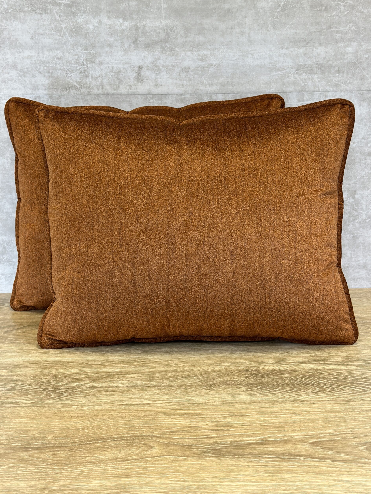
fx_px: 700
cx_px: 185
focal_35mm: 49
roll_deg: +0.7
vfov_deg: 38.9
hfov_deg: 29.7
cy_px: 250
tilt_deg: -13.7
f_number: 1.78
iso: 125
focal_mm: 6.86
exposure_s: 1/120
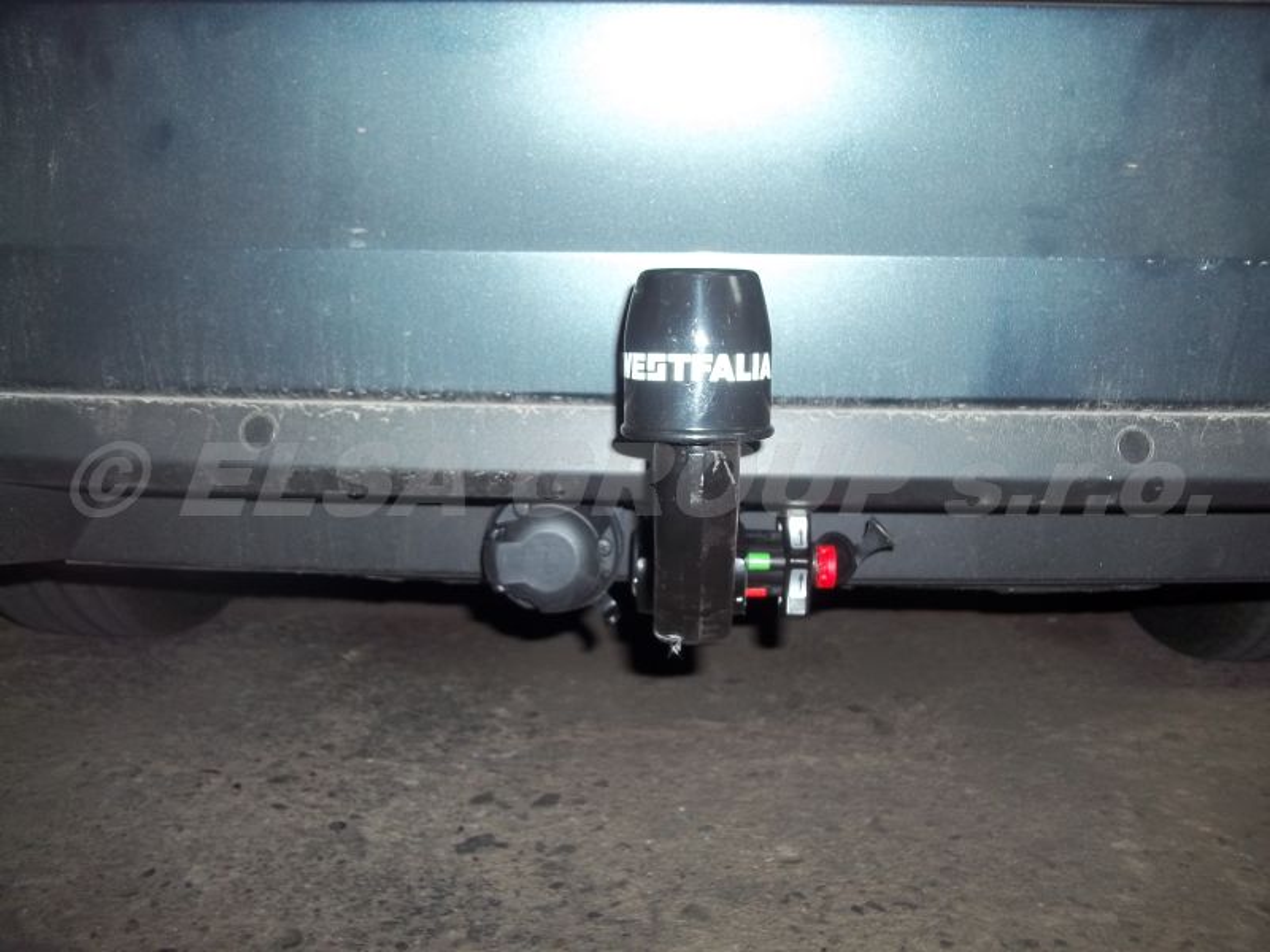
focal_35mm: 32
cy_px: 476
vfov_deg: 44.2
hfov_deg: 56.8
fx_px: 1174
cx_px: 635
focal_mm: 5.7
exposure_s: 1/30
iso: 80
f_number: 2.9
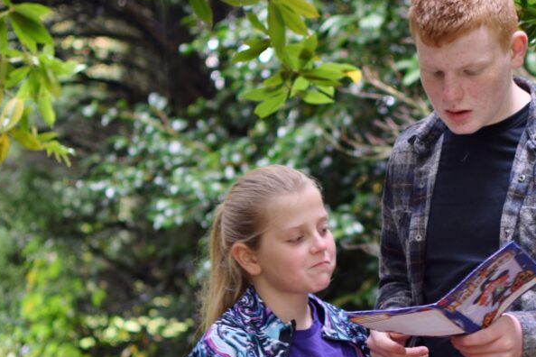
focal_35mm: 127
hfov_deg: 16.1
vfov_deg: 10.8
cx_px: 376
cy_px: 260
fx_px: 1894
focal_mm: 35
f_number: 1.8
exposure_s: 1/25
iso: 100
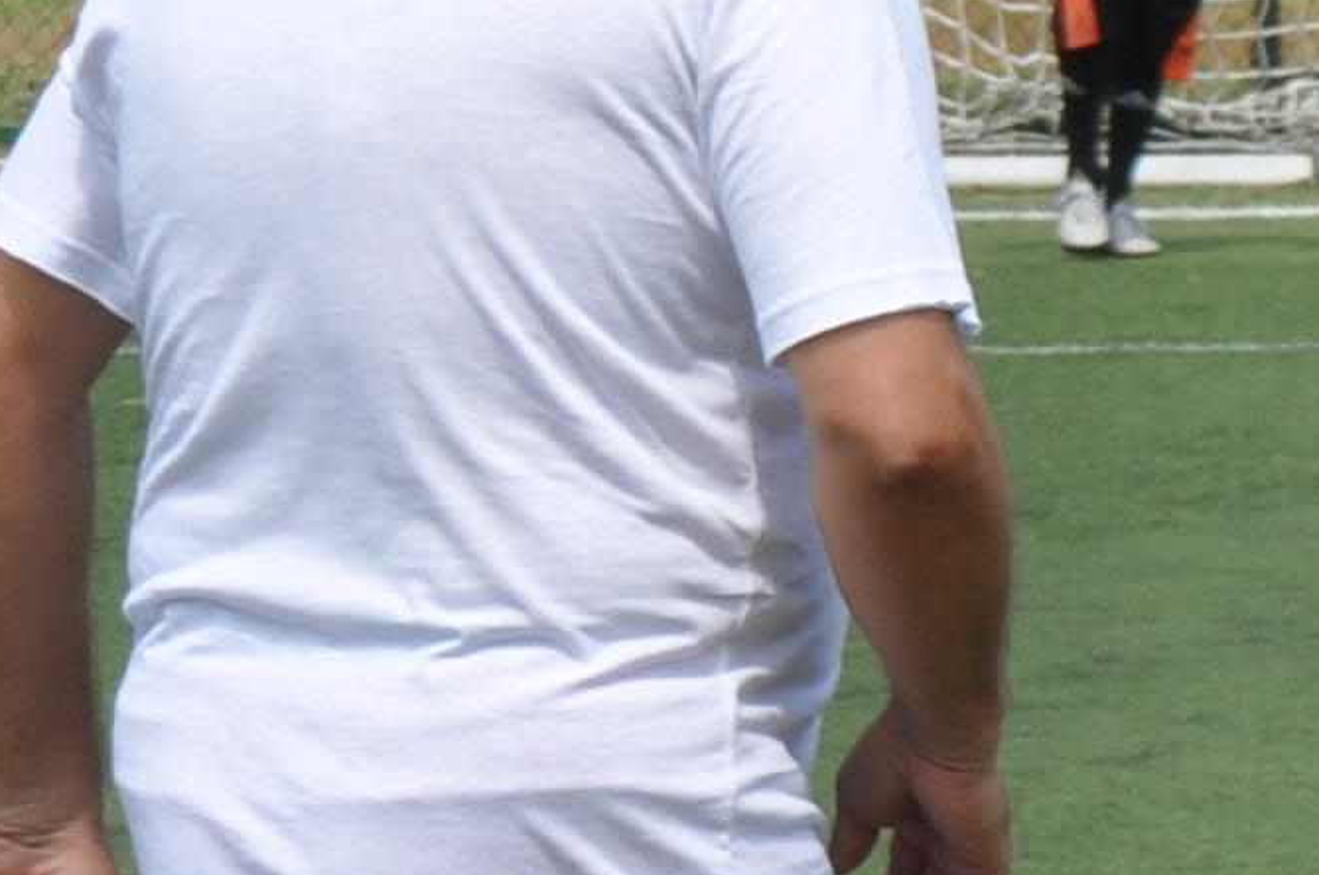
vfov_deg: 2.7
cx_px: 808
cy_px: 236
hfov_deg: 4.1
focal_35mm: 500
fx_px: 18293
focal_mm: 52
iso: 200
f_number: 9
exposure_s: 1/320
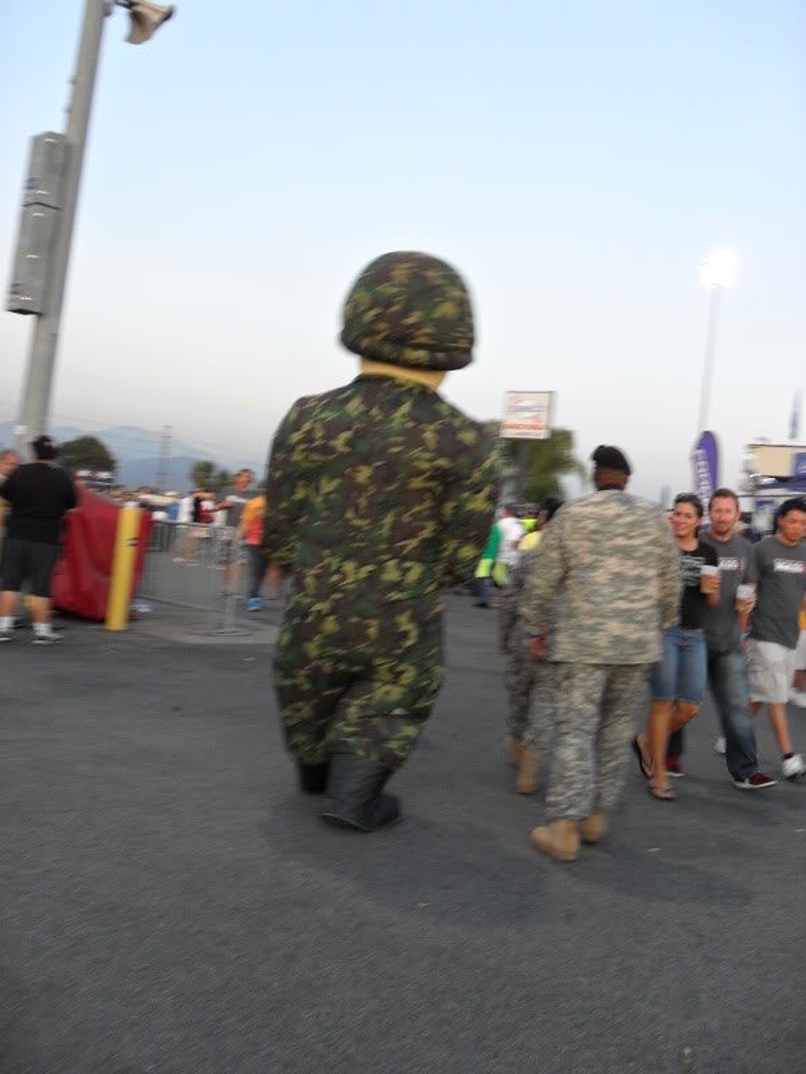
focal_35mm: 35
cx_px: 403
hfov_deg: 40.7
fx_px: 1087
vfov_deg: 52.6
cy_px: 537
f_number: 2.8
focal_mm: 6.2
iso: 120
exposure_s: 1/30
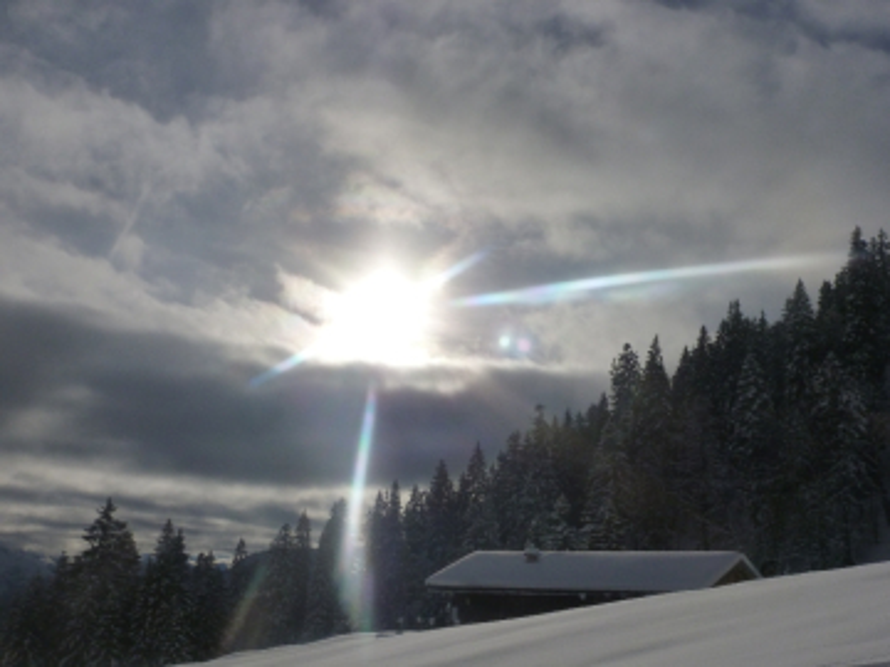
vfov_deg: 35.1
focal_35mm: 41
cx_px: 445
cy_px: 334
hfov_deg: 45.8
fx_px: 1054
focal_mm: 7.4
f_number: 6.3
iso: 160
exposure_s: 1/4000
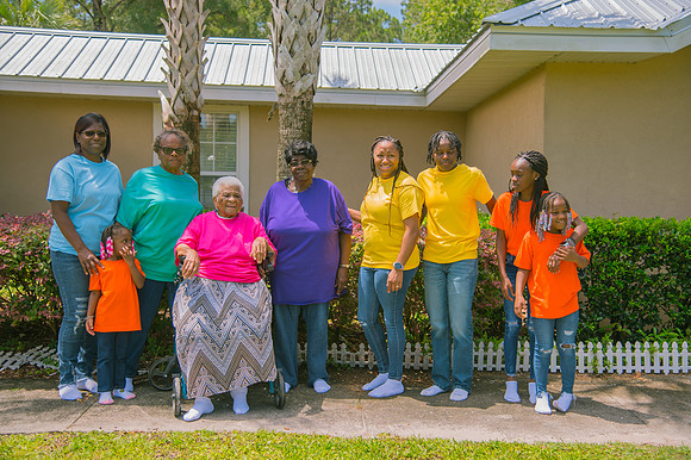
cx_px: 346
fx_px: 921
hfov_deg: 41.1
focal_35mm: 48
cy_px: 230
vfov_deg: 28.0
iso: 100
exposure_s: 1/500
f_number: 4
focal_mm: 48
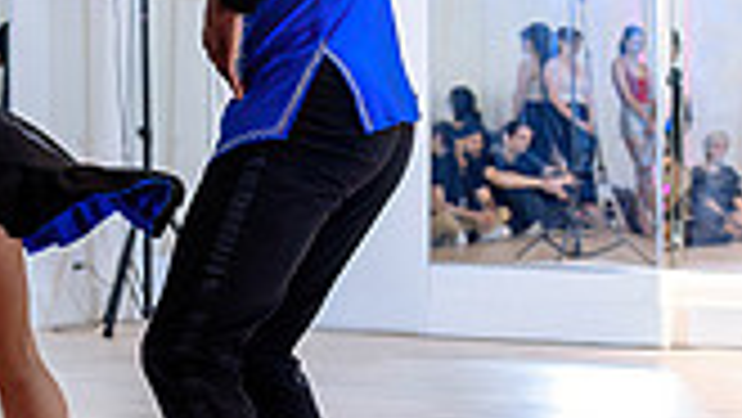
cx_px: 859
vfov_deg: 10.3
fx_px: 2323
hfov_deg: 17.4
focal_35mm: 118
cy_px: 137
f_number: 2.8
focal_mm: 32
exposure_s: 1/250
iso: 1600
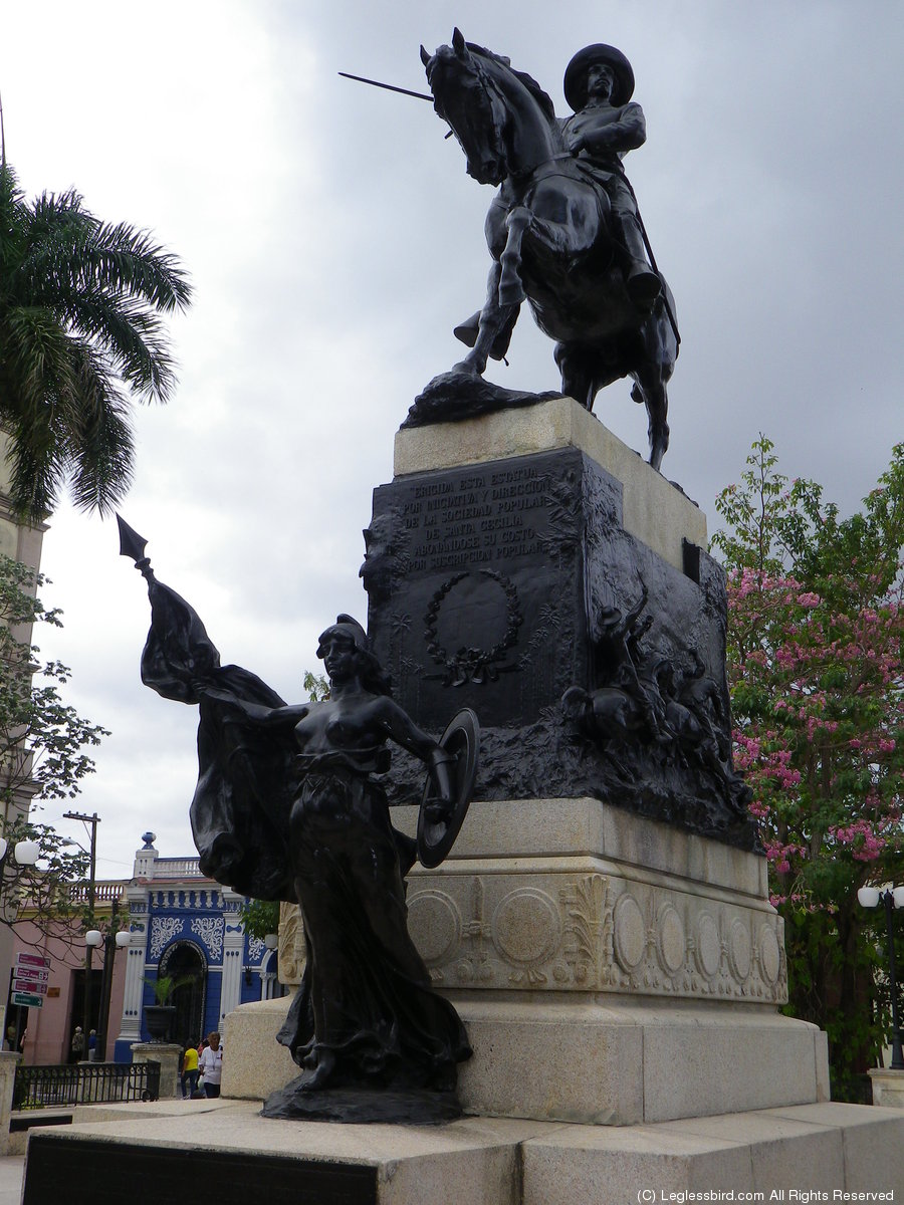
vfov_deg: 45.8
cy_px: 602
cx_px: 452
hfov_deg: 35.1
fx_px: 1428
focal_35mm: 41
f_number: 3.9
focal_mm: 7.3
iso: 100
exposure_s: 1/400
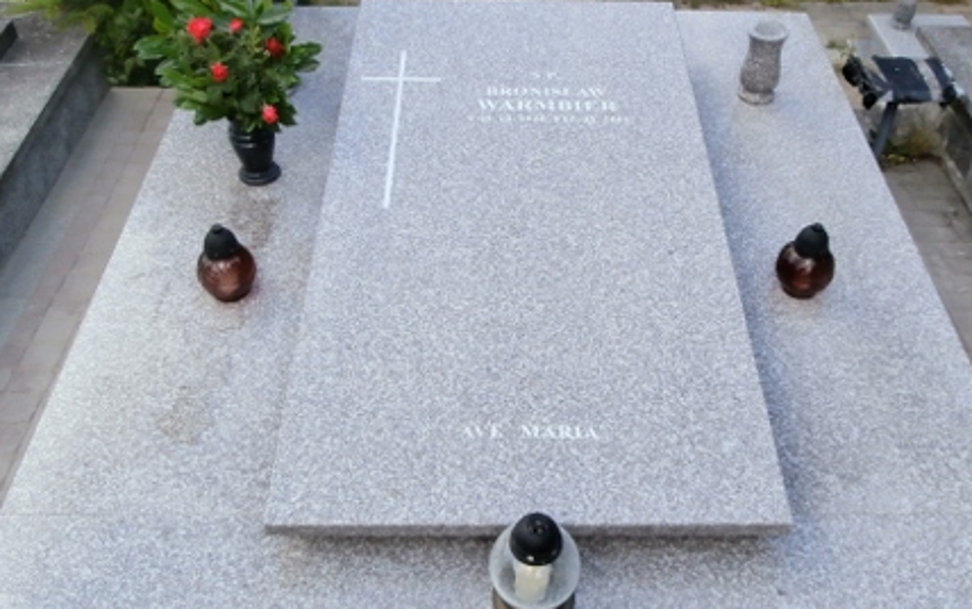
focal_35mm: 38
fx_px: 1007
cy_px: 277
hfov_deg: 51.5
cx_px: 513
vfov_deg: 33.6
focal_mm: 4.2
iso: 100
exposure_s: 1/40
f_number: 7.9
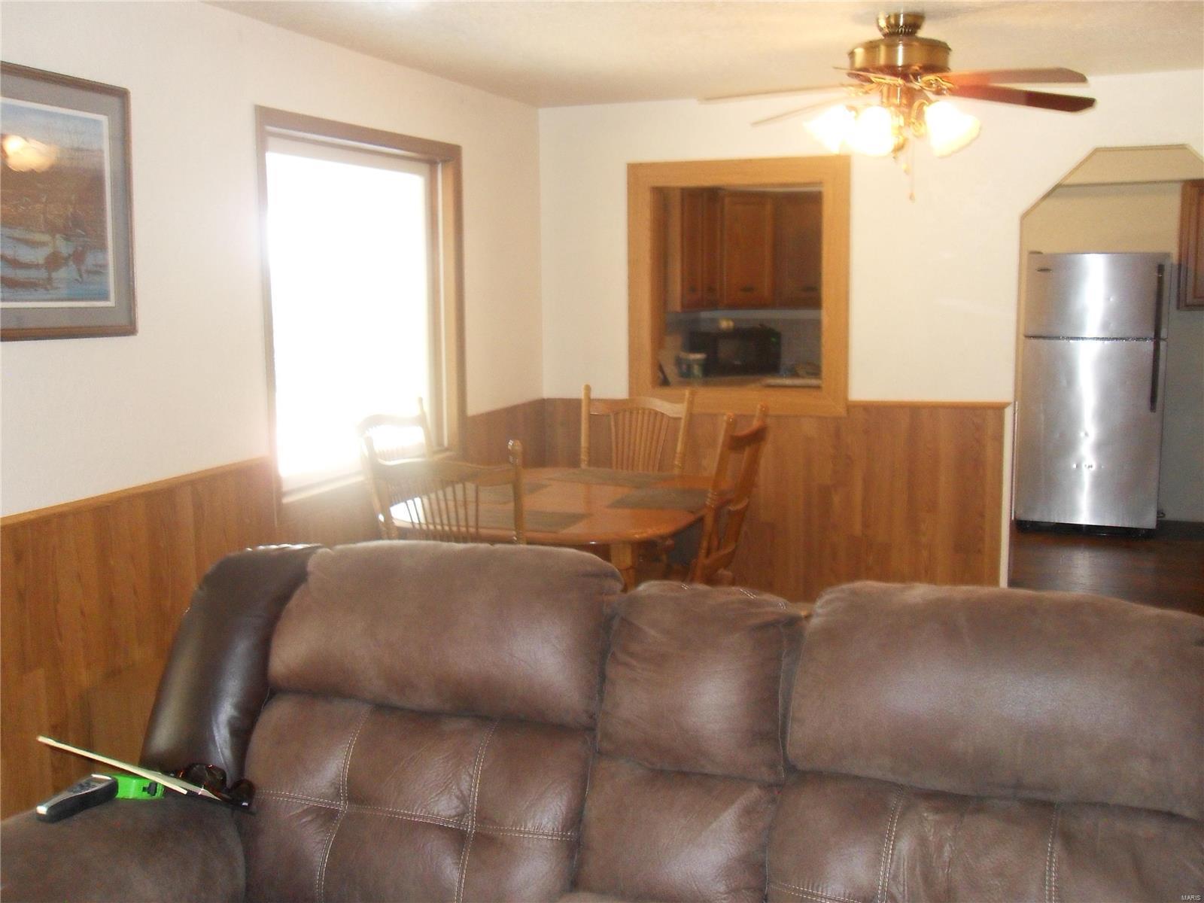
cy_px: 452
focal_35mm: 35
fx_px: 1217
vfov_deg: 40.7
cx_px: 602
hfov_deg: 52.6
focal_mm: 6.3
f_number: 3.5
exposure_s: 1/45
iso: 400
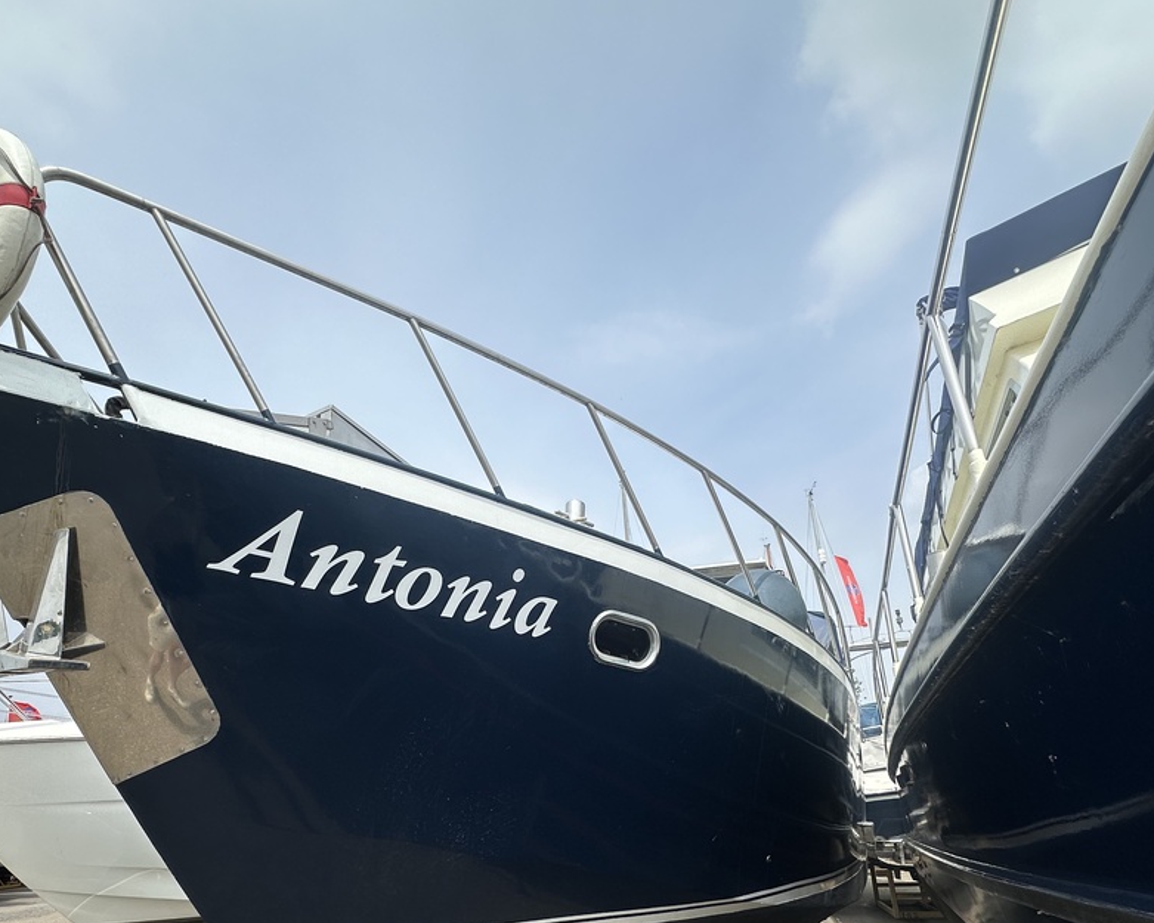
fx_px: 717
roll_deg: +2.2
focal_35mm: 21
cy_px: 616
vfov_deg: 63.9
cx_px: 525
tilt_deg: +16.2
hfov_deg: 77.4
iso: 50
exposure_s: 1/2257
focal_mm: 2.22
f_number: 2.2
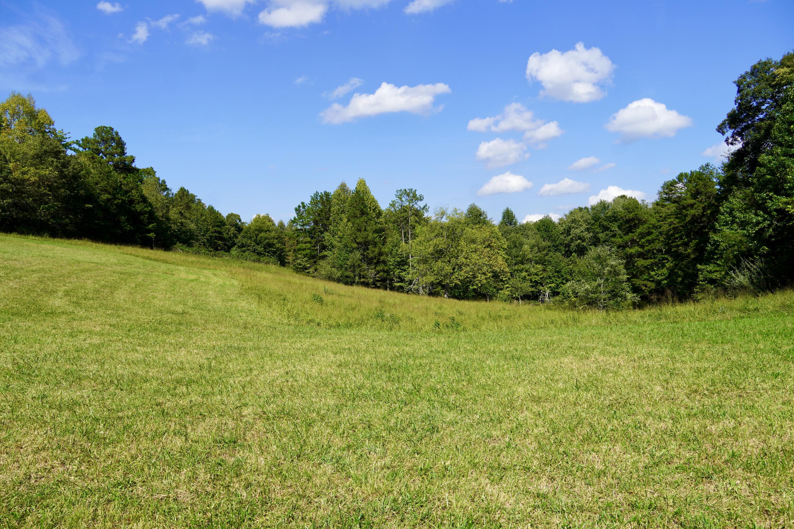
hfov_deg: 67.4
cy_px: 264
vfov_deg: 47.9
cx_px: 397
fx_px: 595
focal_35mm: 27
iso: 100
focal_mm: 18
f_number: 8
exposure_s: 1/320
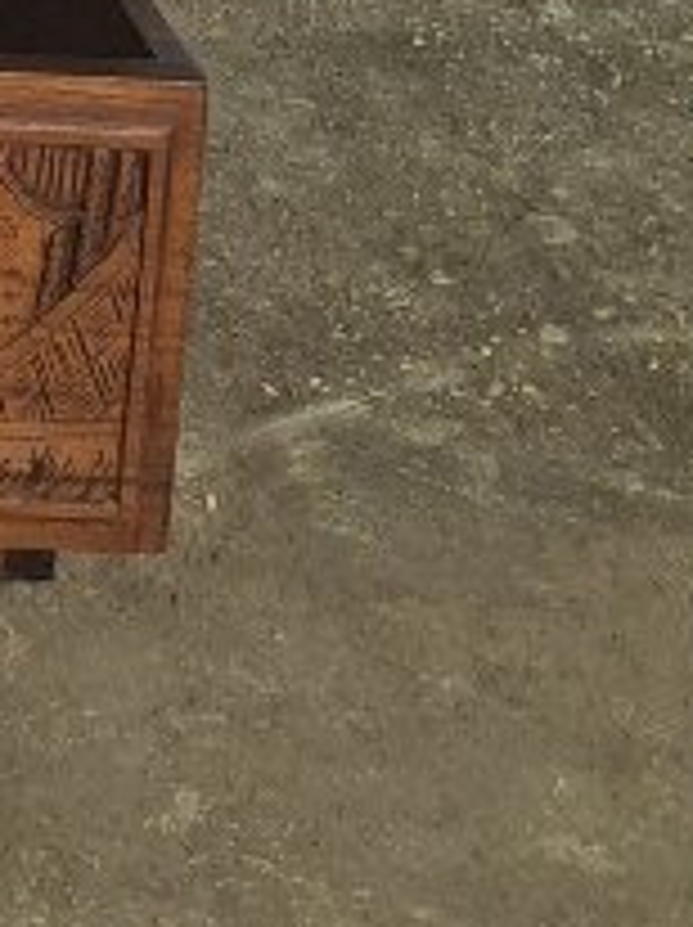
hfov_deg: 9.4
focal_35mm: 134
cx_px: -1179
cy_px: -1242
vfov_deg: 12.1
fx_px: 3584
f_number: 1.8
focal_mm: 5.54
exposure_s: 1/100
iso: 250
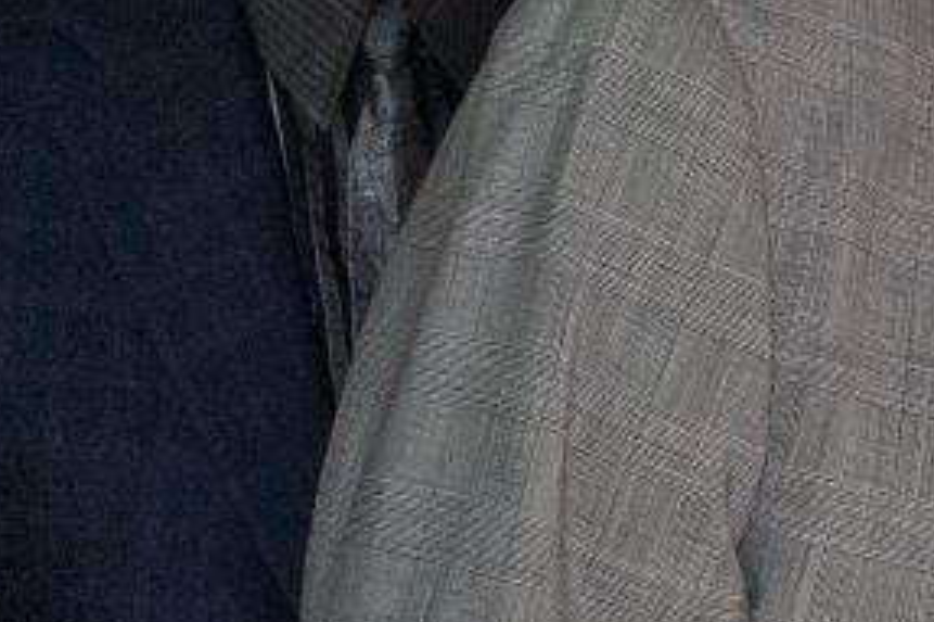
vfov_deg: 5.8
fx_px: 6067
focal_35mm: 234
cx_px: 1562
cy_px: 718
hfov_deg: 8.5
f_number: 7.1
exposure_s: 1/160
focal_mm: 35
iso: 1250
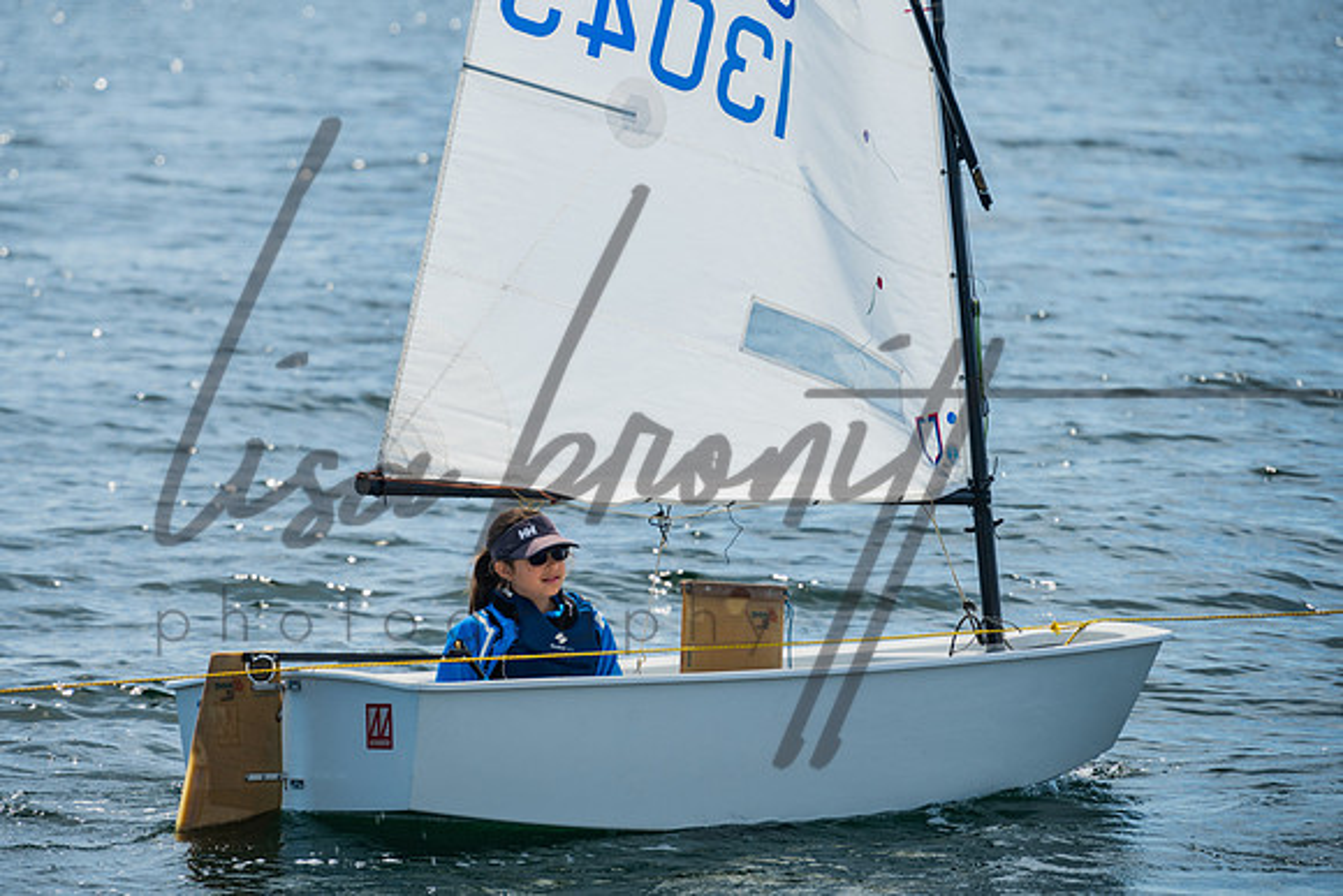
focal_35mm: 242
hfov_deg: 8.5
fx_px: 9042
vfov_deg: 5.7
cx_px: 596
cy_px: 436
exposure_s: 1/200
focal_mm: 200
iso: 100
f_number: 6.3
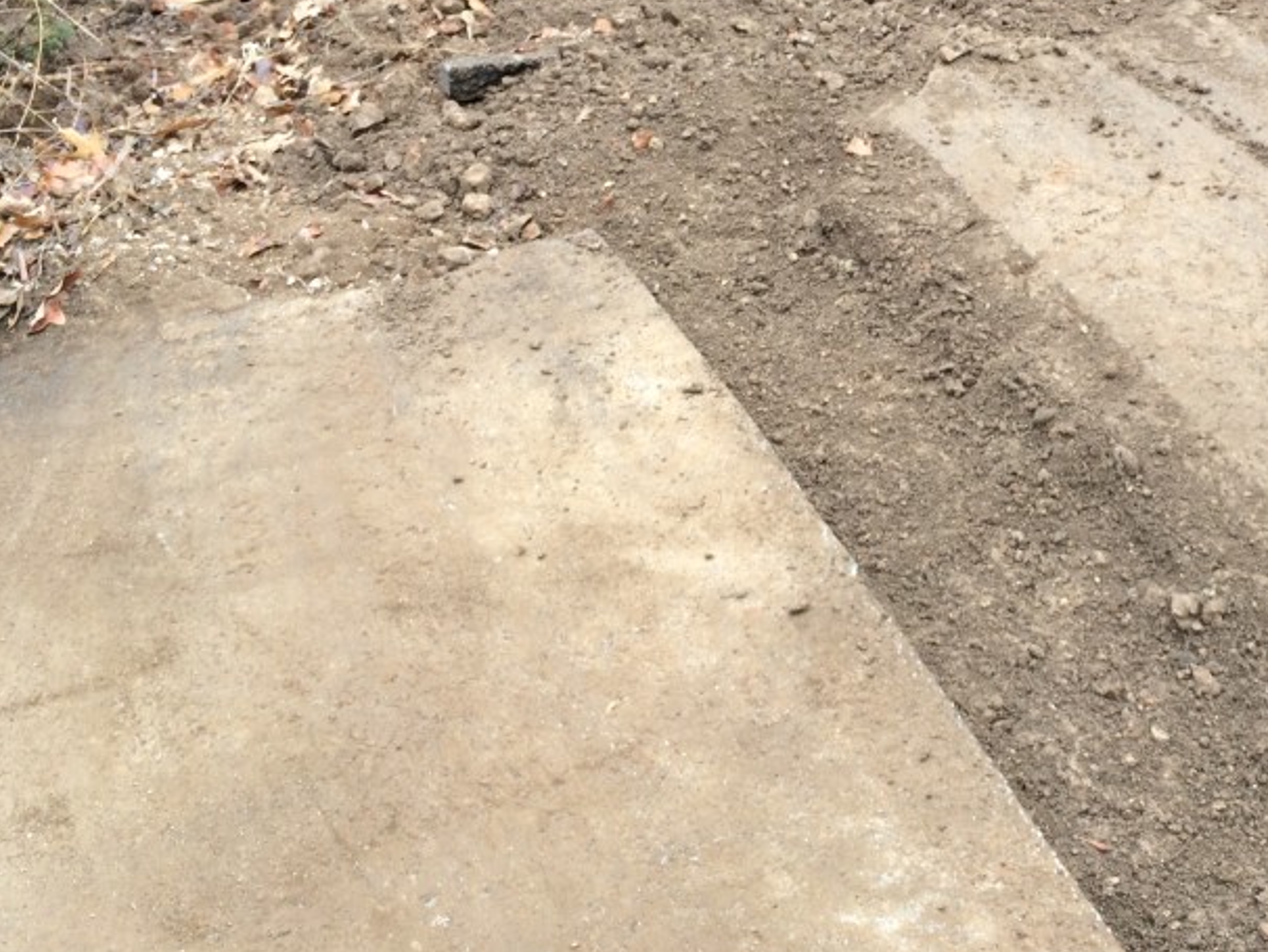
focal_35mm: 49
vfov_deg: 29.4
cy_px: 272
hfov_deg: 37.5
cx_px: 1021
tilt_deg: -38.6
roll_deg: +0.1
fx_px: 1796
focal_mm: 4.15
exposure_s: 1/191
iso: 32
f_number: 2.2
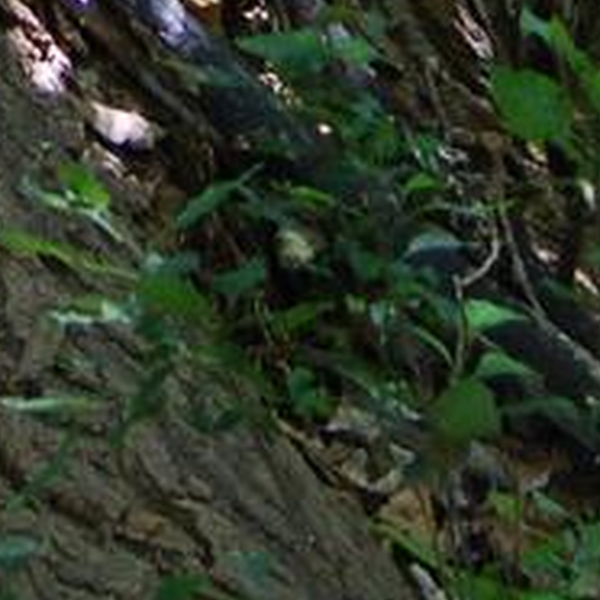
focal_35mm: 337
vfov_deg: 4.9
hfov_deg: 5.2
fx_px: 6609
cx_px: -303
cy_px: -1213
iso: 320
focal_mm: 24
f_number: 4
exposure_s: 1/60
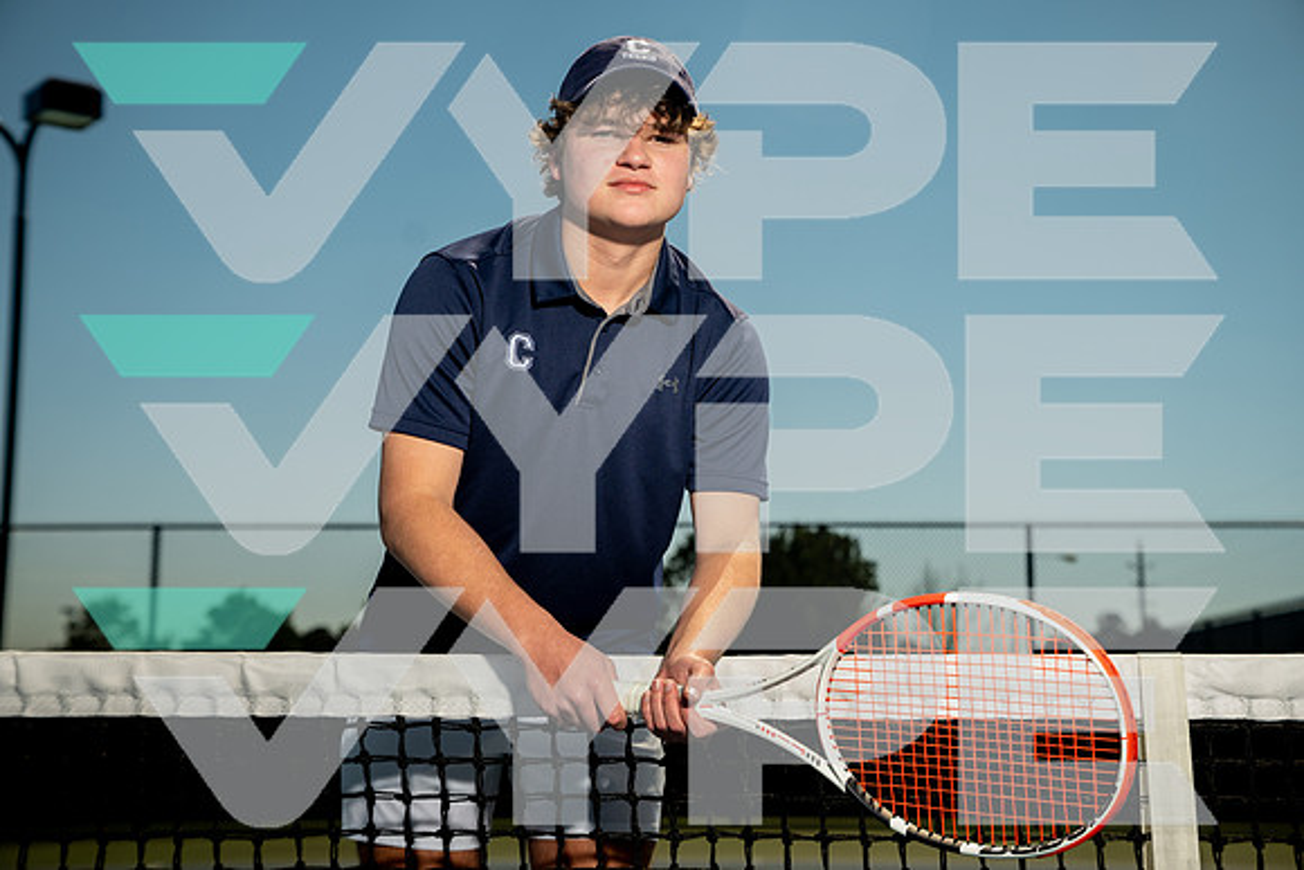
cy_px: 435
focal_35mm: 55
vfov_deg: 24.6
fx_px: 1993
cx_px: 652
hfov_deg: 36.2
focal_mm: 55
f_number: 4.5
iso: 100
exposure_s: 1/250
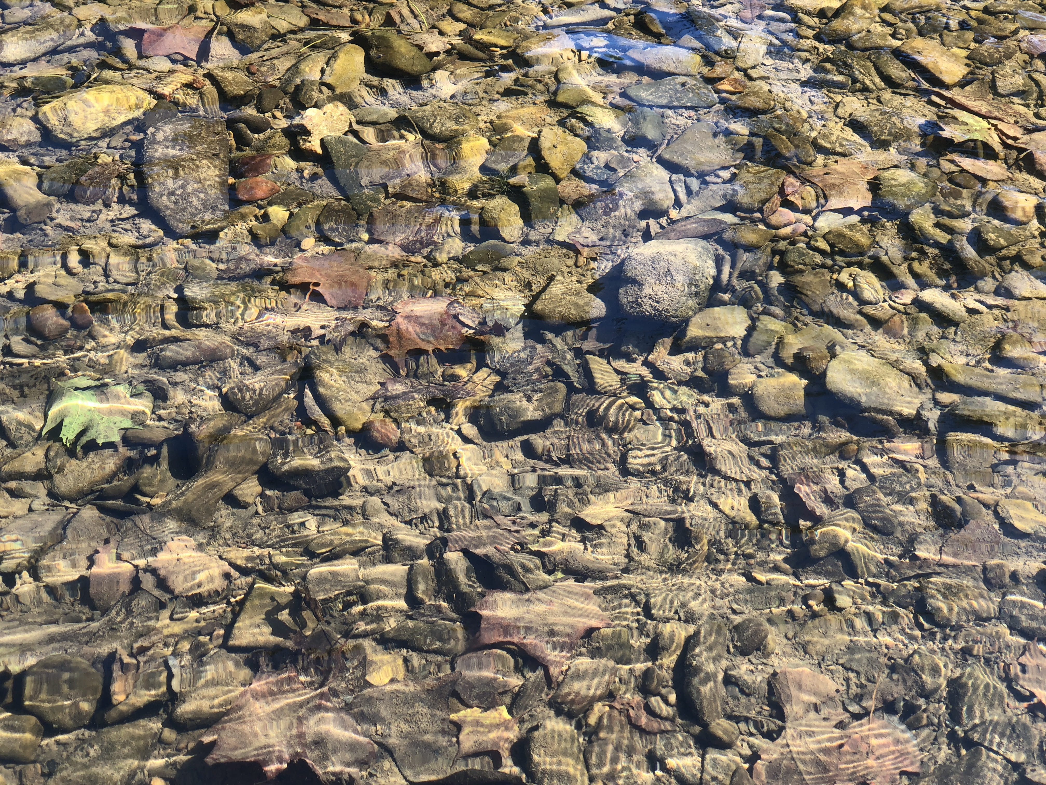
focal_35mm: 52
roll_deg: -0.6
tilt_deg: -42.4
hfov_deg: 36.8
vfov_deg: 28.0
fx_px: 1571
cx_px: 523
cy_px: 392
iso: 16
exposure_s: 1/188
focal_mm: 6
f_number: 2.4
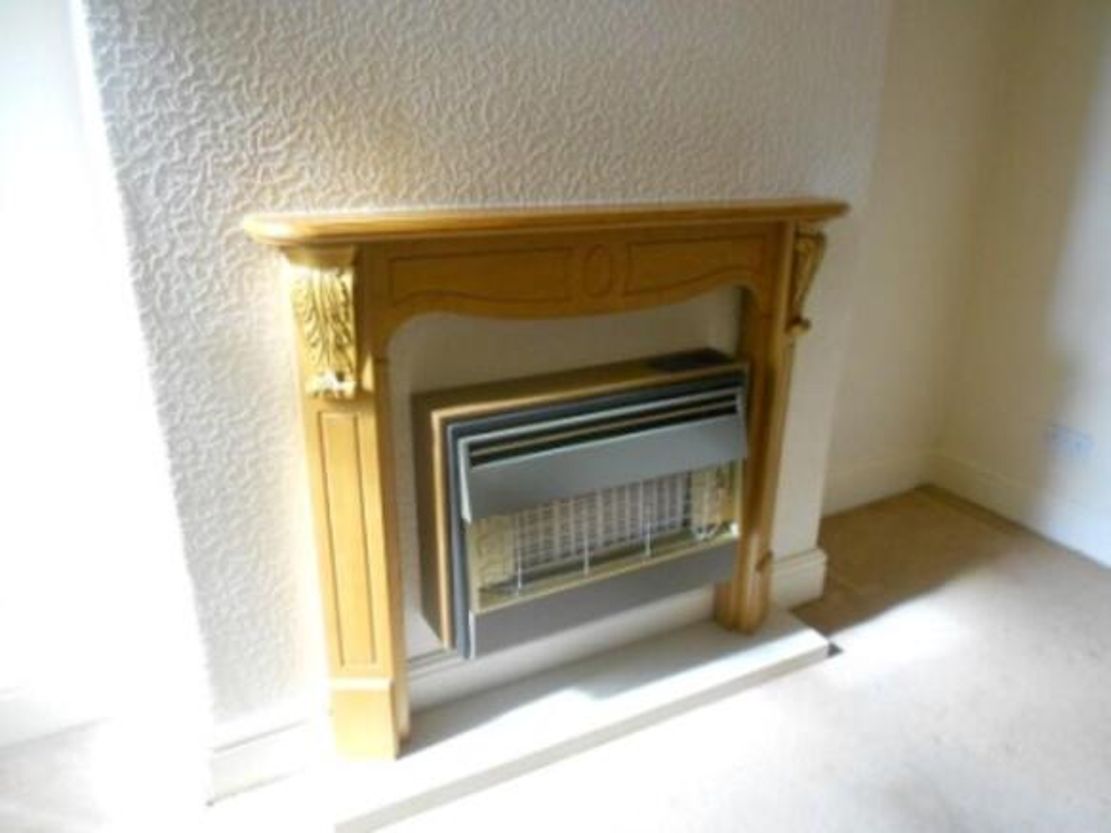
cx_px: 556
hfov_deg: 67.3
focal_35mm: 26
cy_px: 416
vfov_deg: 53.0
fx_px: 834
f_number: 3.2
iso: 400
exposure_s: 1/125
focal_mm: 4.6
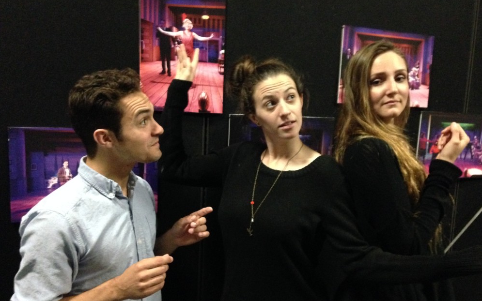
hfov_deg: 54.0
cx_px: 247
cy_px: 167
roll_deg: -0.9
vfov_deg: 35.3
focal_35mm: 36
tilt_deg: -8.7
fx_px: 473
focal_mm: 4.12
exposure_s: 1/15
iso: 800
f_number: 2.4
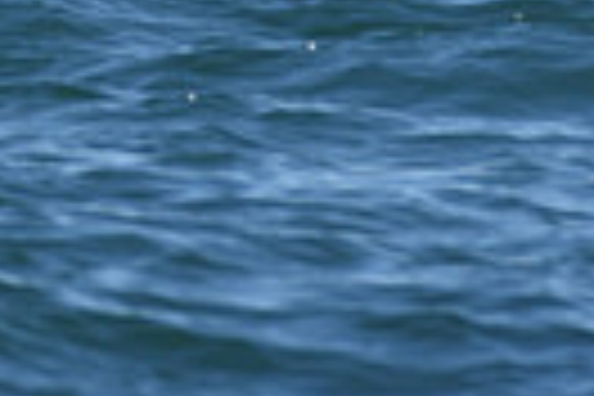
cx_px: 34
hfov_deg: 2.4
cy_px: -850
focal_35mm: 877
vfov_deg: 1.6
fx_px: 14469
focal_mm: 200
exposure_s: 1/800
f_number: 9
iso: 250
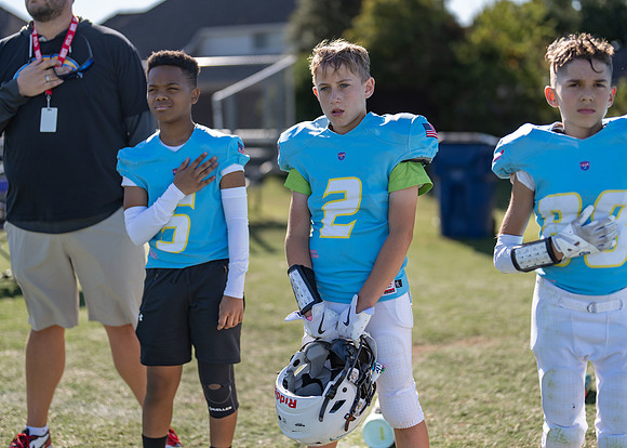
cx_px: 322
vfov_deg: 25.2
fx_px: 1001
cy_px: 210
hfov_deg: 34.8
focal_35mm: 56
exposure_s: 1/4000
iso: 100
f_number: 1.2
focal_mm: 50
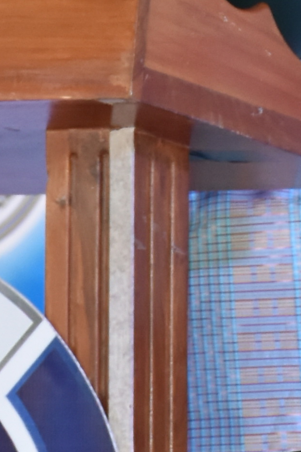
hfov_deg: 1.3
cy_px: -263
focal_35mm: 1074
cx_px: 402
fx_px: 13469
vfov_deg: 1.9
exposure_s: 1/200
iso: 800
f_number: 5.6
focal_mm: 112
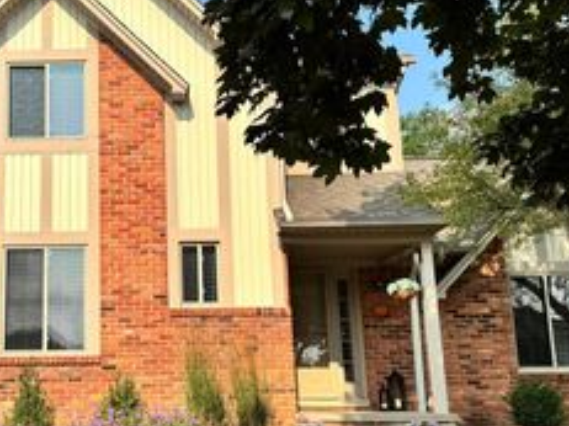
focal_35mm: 52
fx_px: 854
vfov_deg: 28.0
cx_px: 113
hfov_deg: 35.6
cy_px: 225
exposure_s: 1/4310
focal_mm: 6.76
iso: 80
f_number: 1.78
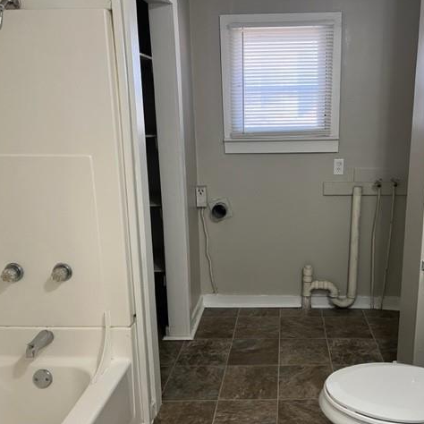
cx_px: 276
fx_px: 430
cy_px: 210
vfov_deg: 52.5
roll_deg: -0.6
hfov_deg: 51.7
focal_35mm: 31
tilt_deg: -13.0
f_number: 1.6
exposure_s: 1/60
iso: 125
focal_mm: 5.1
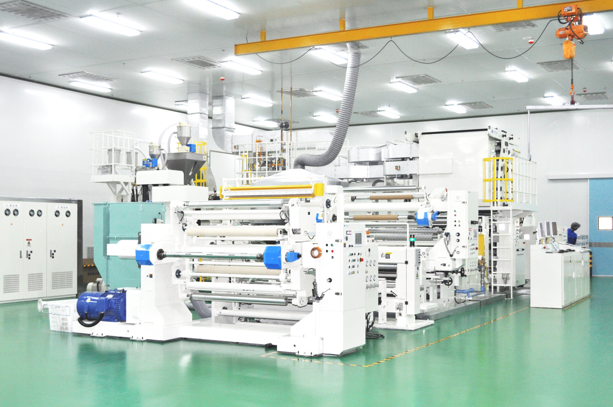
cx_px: 306
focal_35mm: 39
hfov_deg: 49.6
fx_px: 663
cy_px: 204
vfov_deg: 34.1
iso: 500
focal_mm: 26
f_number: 4.2
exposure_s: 1/125
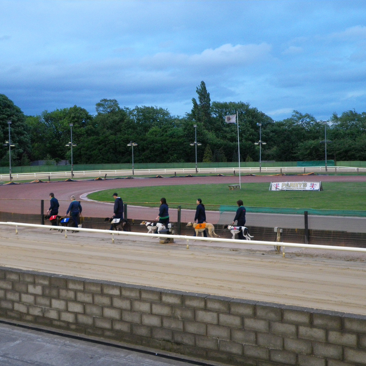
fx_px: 550
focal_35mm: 46
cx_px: 165
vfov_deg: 36.8
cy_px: 183
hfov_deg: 36.8
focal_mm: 6.9
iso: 200
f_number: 3
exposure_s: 1/80
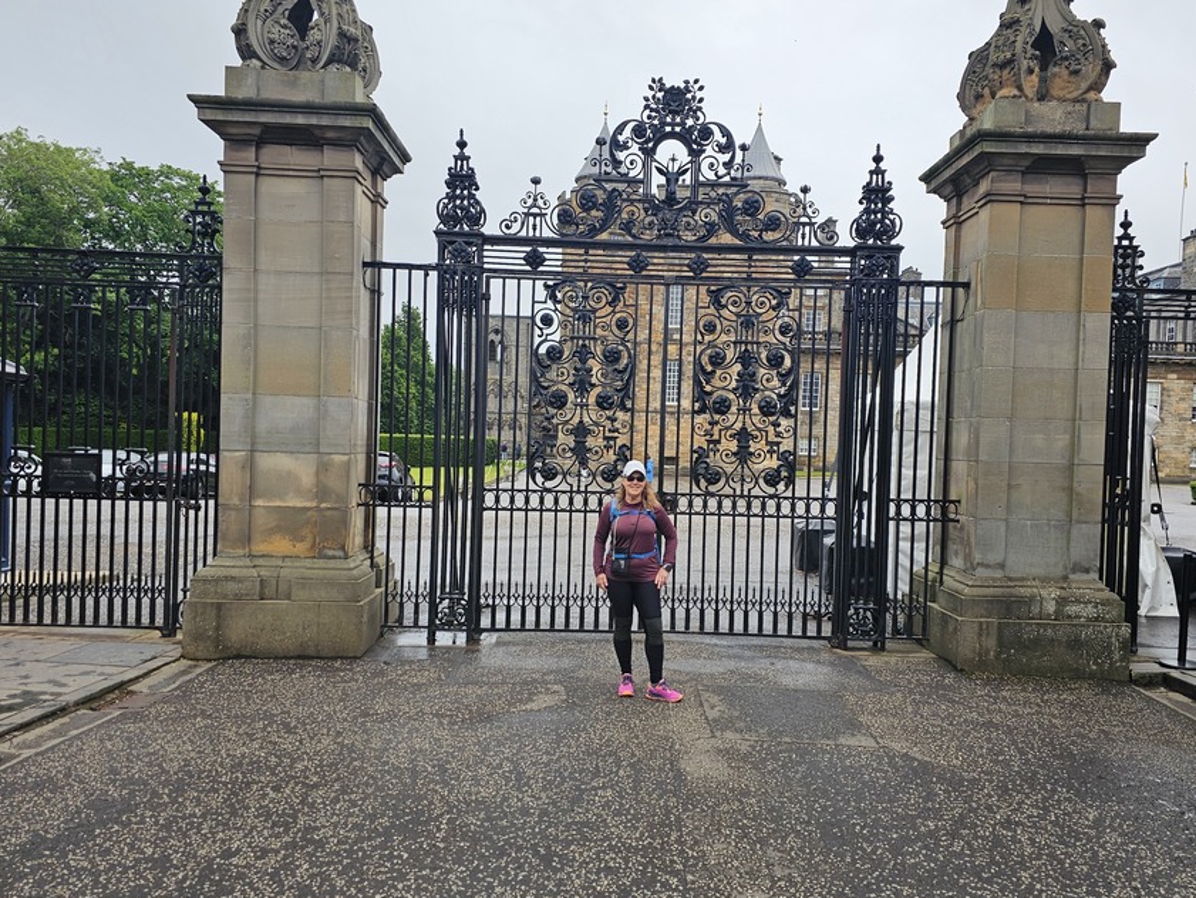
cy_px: 478
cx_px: 644
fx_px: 968
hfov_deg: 63.4
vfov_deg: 49.7
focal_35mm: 28
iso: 16
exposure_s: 1/525
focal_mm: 6.3
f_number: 1.7
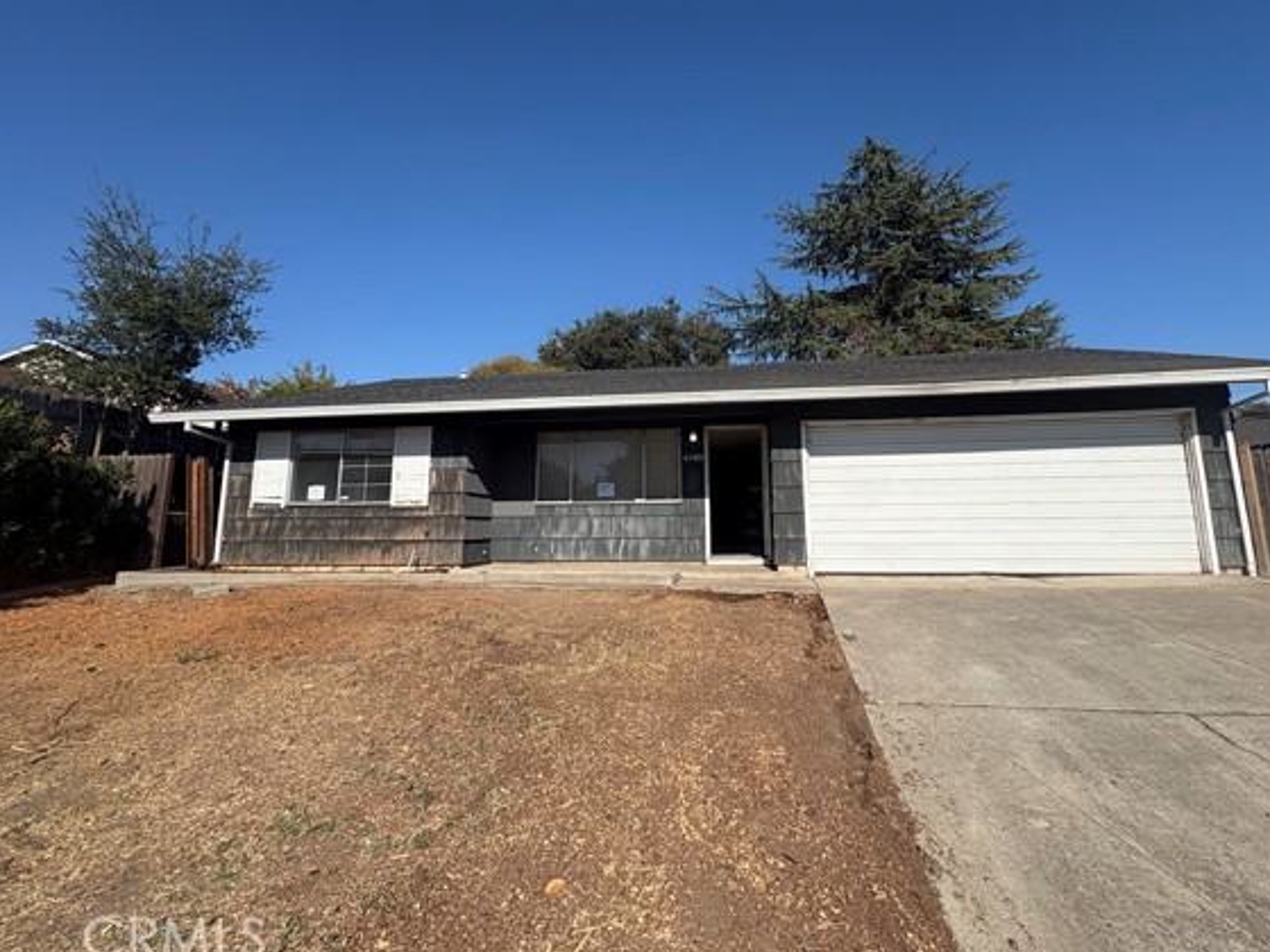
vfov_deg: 77.9
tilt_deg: +9.4
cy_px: 426
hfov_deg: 94.3
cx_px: 683
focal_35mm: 16
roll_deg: +0.6
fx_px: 587
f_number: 2.2
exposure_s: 1/2494
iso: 50
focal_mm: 2.22
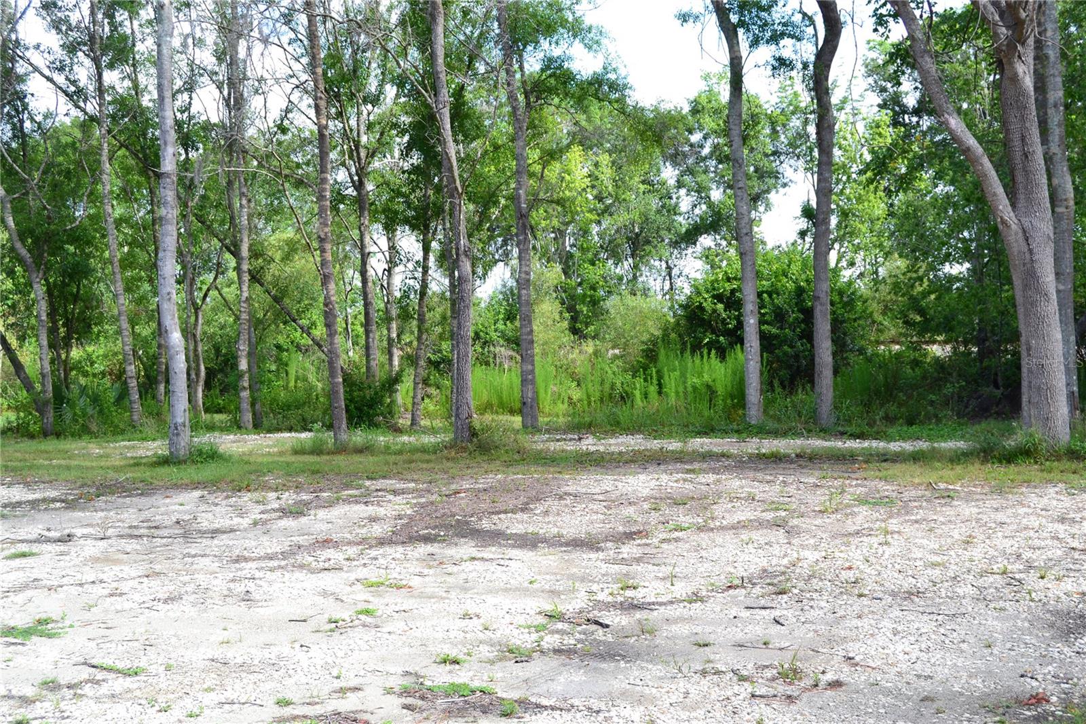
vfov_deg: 31.9
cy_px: 362
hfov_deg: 46.4
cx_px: 543
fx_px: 1267
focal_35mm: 42
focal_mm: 28
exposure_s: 1/200
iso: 400
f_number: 10
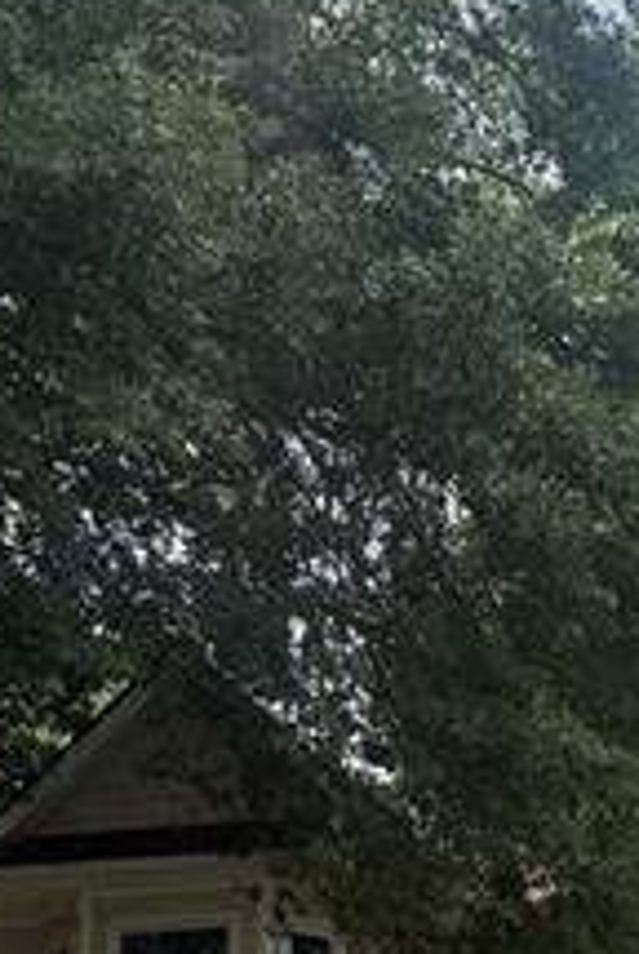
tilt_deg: +17.7
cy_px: 1145
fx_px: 2362
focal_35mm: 89
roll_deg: +1.6
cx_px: 714
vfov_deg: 21.2
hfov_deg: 15.0
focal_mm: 6.76
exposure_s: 1/4167
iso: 100
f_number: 1.78
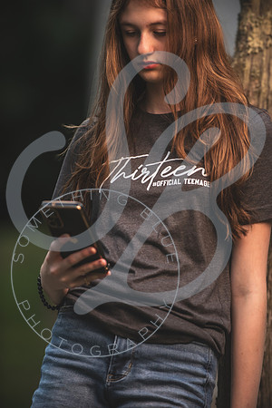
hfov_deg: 6.9
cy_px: 204
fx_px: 2266
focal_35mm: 200
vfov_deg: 10.3
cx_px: 136
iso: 1000
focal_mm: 200
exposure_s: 1/320
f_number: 2.8
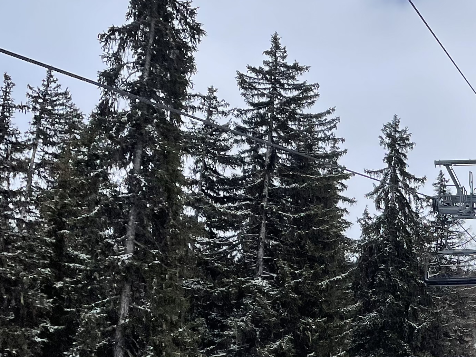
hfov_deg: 23.7
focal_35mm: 76
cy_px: 347
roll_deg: +1.8
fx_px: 1045
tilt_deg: +13.4
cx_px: 549
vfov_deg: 18.9
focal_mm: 4.2
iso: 32
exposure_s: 1/5051
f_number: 1.6
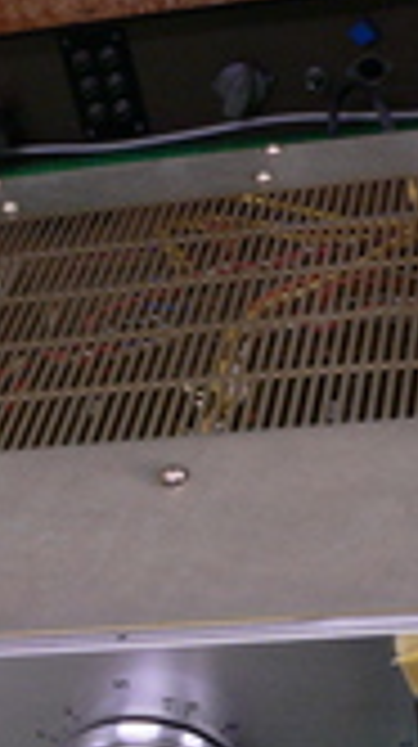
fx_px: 1779
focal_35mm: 90
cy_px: 506
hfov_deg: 13.4
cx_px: 238
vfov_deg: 23.6
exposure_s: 1/40
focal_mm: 6
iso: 200
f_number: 2.8
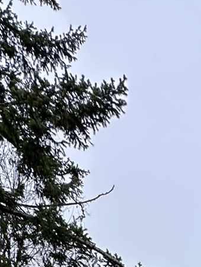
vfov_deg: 16.9
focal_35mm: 71
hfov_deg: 17.0
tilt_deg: -8.2
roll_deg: -1.9
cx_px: 364
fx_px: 549
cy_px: 580
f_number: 2.2
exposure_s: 1/242
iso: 40
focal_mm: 2.22
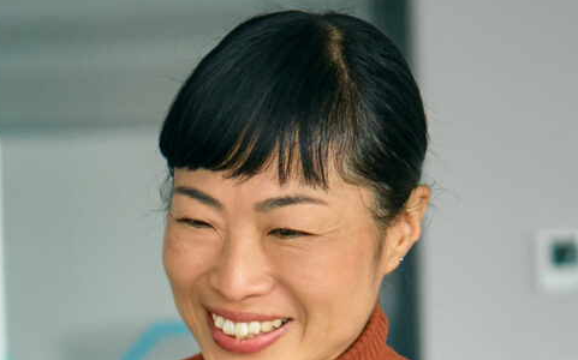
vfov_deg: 6.7
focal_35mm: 190
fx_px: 2991
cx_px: -133
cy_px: 694
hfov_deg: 10.8
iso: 400
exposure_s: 1/1250
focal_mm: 35
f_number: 1.4
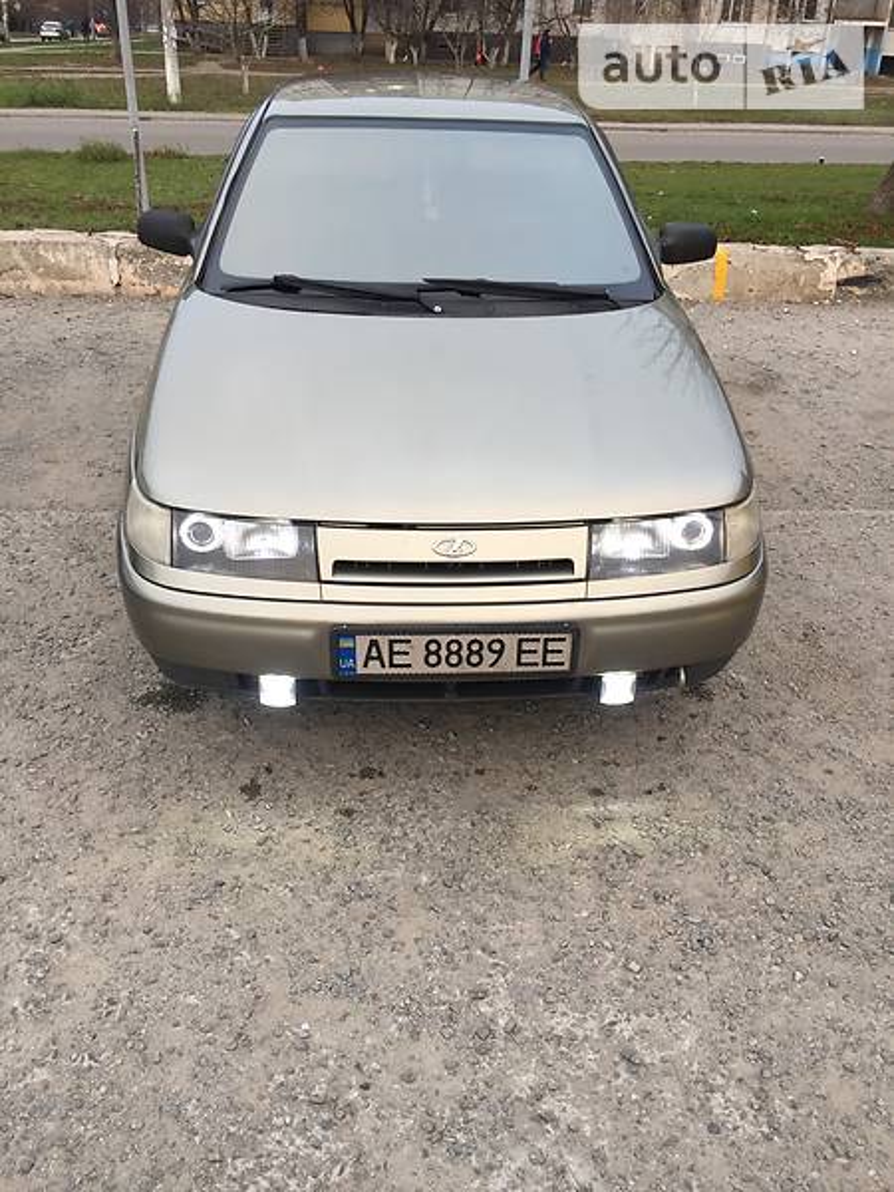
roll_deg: -3.0
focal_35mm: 29
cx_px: 447
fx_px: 999
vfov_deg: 61.7
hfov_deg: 48.2
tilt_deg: -27.4
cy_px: 596
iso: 32
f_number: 2.2
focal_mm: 4.2
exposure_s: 1/100
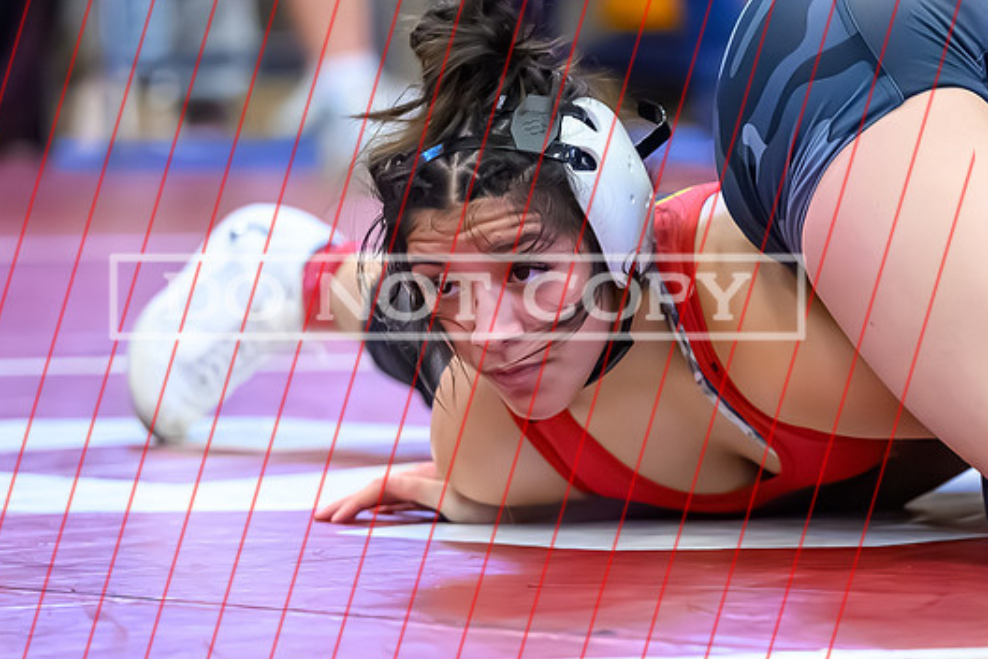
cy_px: 437
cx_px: 822
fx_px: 7602
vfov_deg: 5.0
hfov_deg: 7.4
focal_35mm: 277
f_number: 2.8
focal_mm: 130
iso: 10000
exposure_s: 1/640
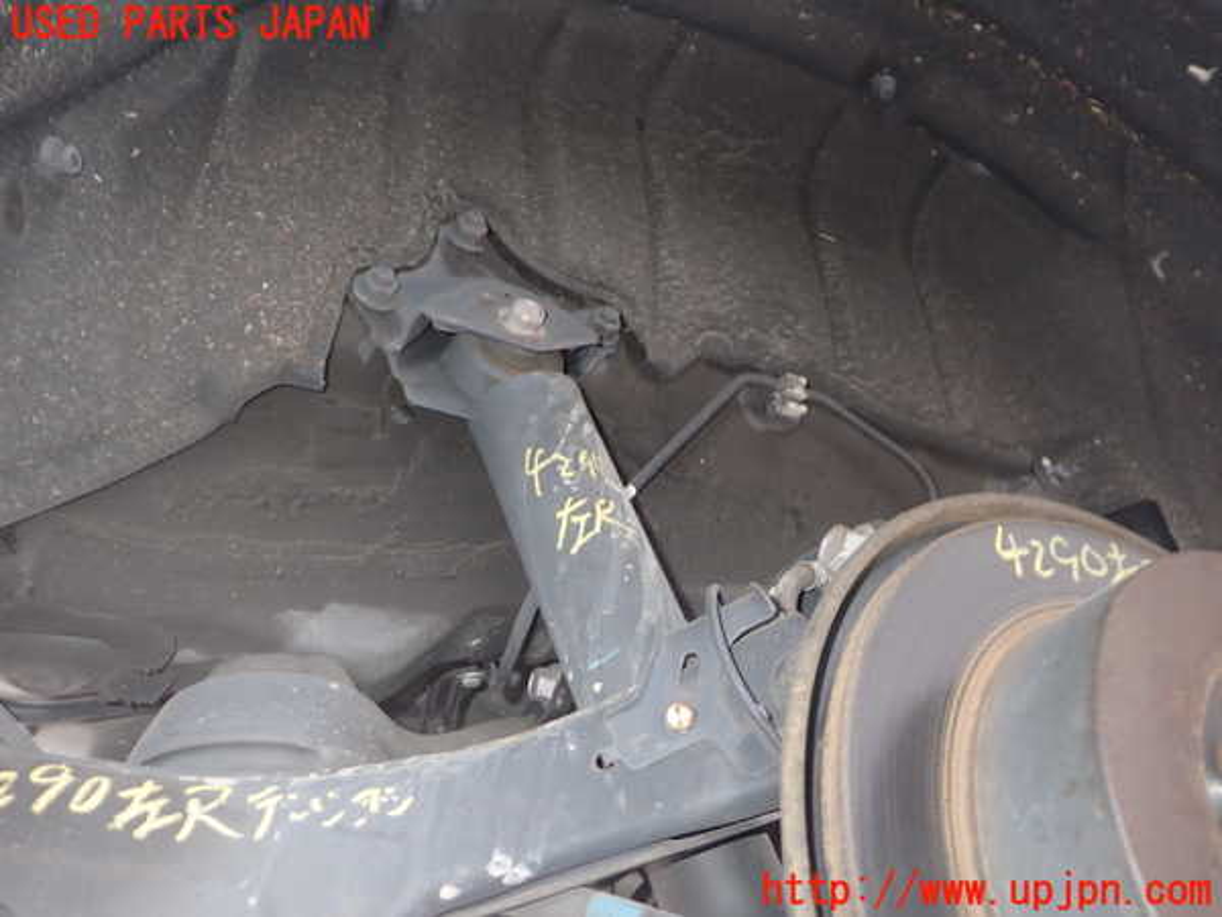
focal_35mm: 30
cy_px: 458
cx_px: 611
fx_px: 1059
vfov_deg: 46.8
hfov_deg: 60.0
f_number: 2.3
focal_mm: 5.4
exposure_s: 1/30
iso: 200
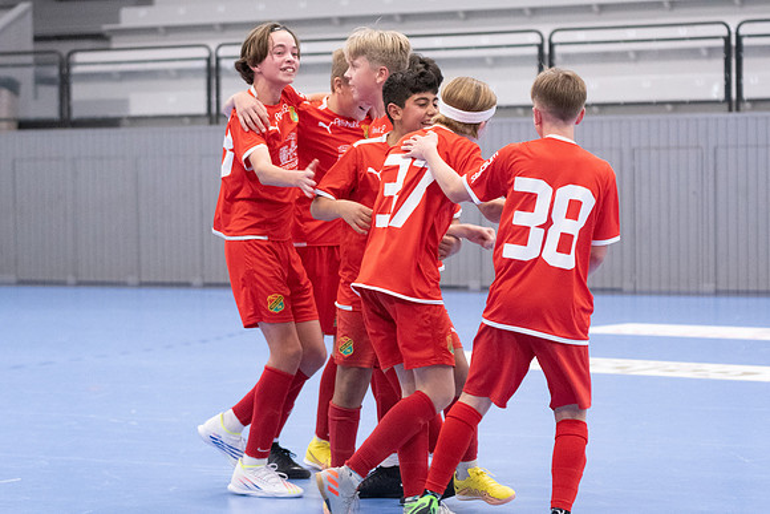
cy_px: 257
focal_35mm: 106
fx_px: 2261
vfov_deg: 13.0
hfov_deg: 19.3
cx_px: 385
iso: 6400
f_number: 3.2
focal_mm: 70
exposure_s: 1/400
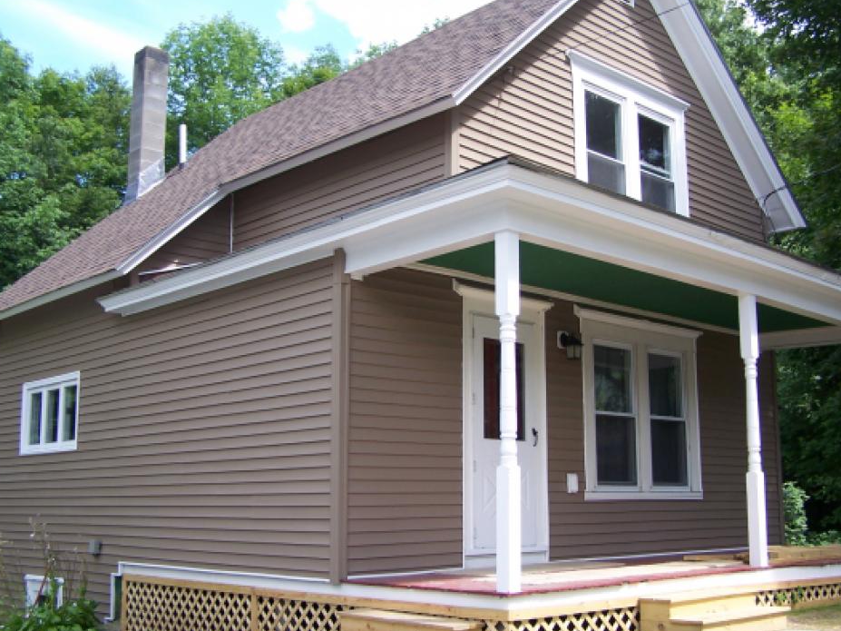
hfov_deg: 44.8
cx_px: 450
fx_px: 1020
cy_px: 325
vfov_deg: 34.3
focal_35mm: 42
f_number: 2.8
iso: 80
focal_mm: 6.3
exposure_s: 1/320
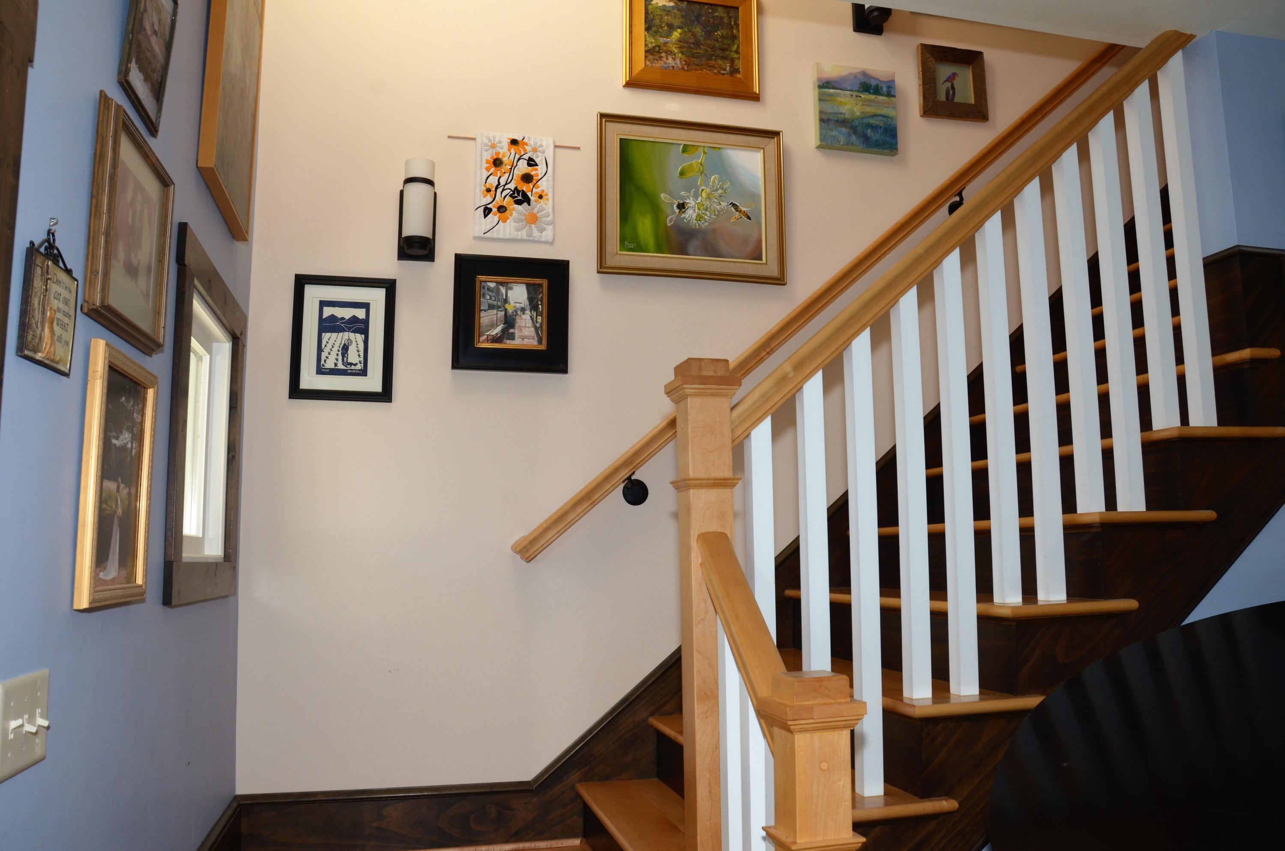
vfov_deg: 47.7
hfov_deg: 67.5
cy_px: 426
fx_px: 962
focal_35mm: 27
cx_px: 642
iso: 400
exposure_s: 1/100
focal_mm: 18
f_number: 9
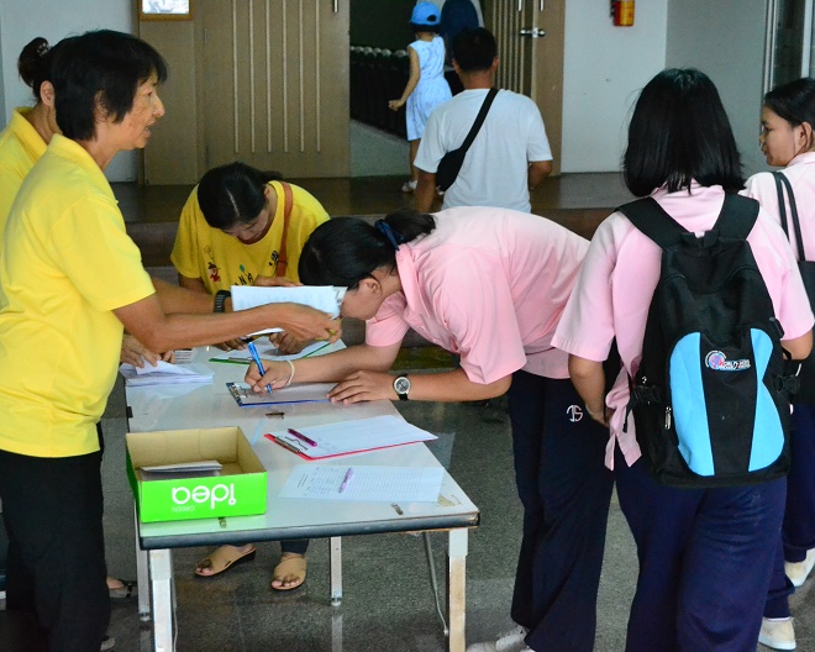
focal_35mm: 58
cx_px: 363
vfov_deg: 26.2
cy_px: 324
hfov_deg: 32.5
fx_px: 1399
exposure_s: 1/125
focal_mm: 34
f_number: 5.6
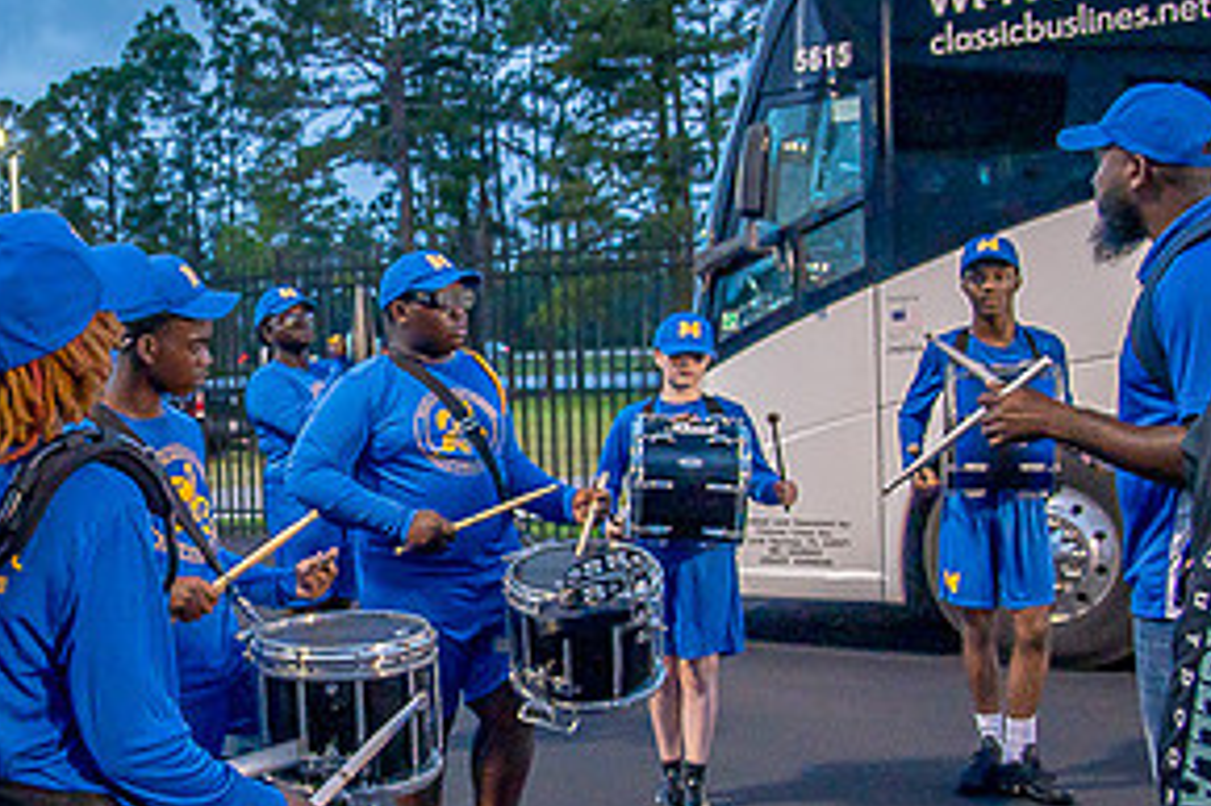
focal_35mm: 48
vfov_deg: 28.0
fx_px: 1614
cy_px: 459
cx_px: 209
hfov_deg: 39.2
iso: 1250
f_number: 4
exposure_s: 1/250
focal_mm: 24
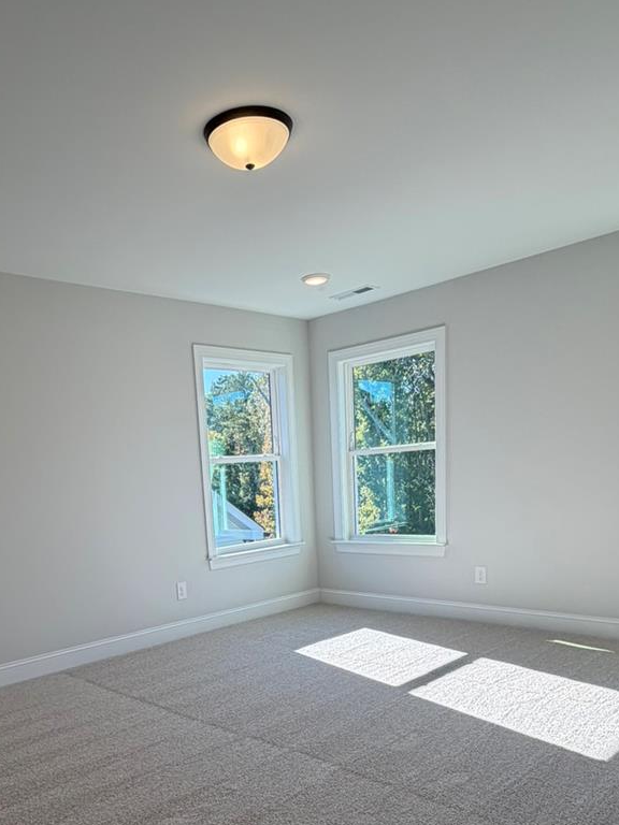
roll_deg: +3.5
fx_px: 668
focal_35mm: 28
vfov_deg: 60.1
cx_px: 230
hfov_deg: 49.2
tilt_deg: -9.0
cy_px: 616
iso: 40
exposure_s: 1/169
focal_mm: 2.22
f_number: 2.2
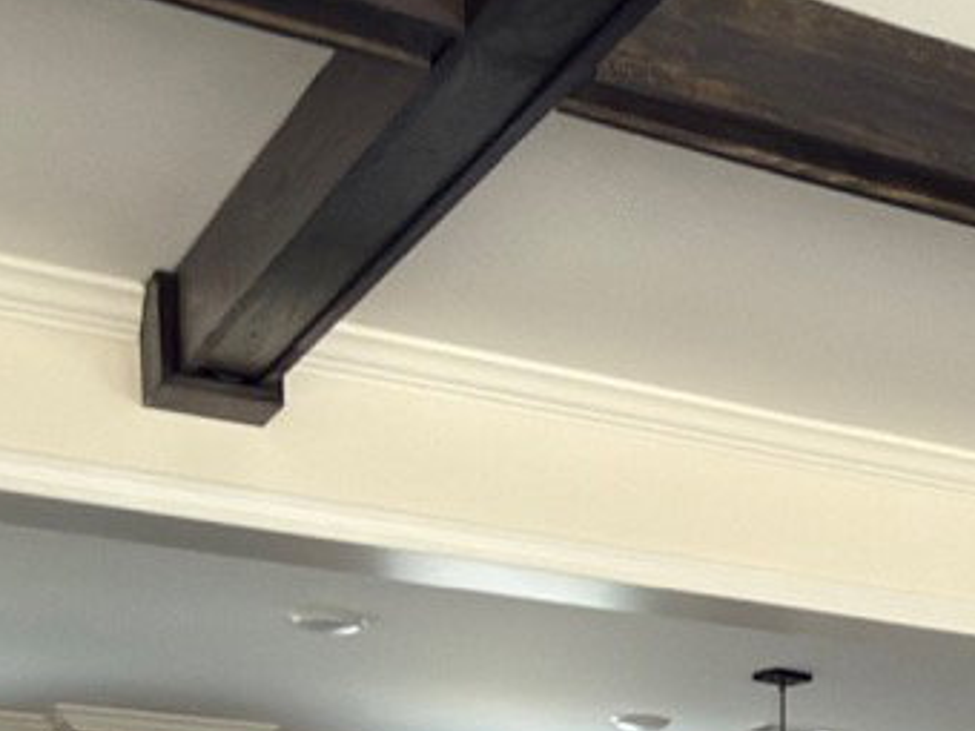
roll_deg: -0.3
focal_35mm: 79
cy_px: 1276
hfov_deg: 21.7
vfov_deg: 16.1
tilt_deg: -4.9
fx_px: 2225
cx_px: 1348
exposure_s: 1/40
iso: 64
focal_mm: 2.22
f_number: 2.2
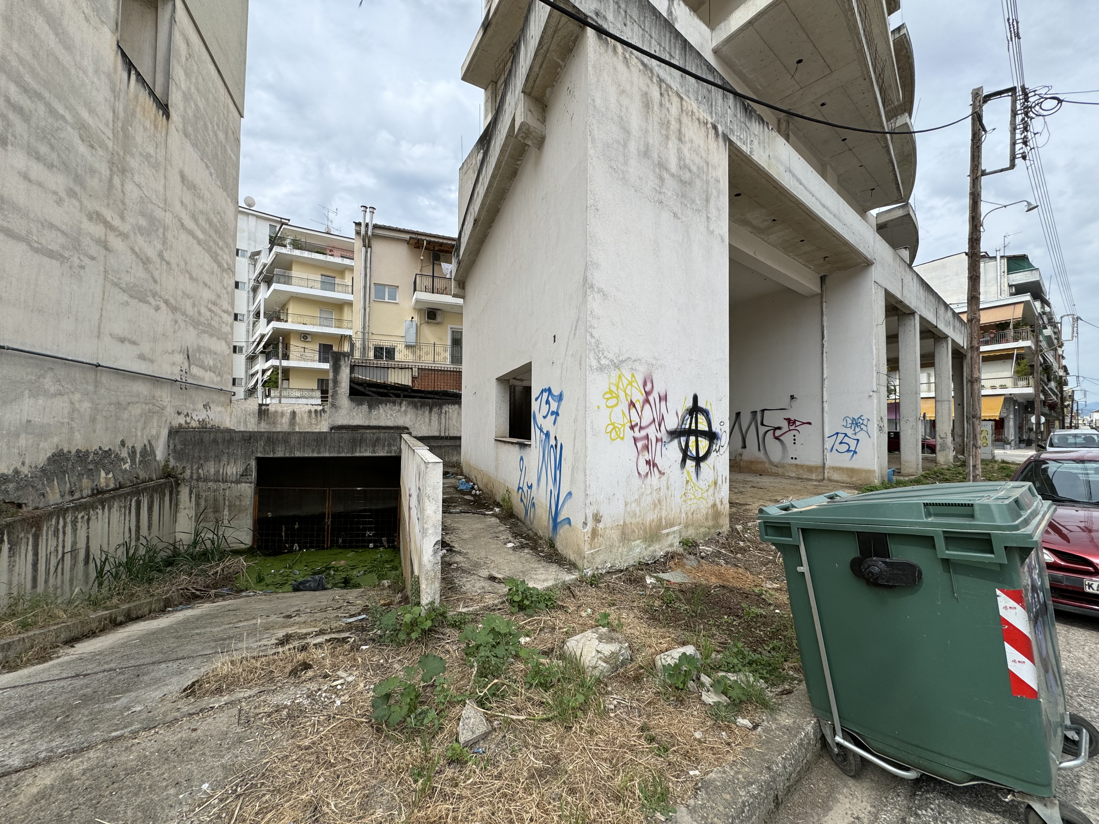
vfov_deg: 85.7
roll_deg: -0.6
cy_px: 412
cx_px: 550
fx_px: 444
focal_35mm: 14
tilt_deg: +1.6
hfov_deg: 102.1
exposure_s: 1/1236
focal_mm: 2.22
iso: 50
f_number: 2.2
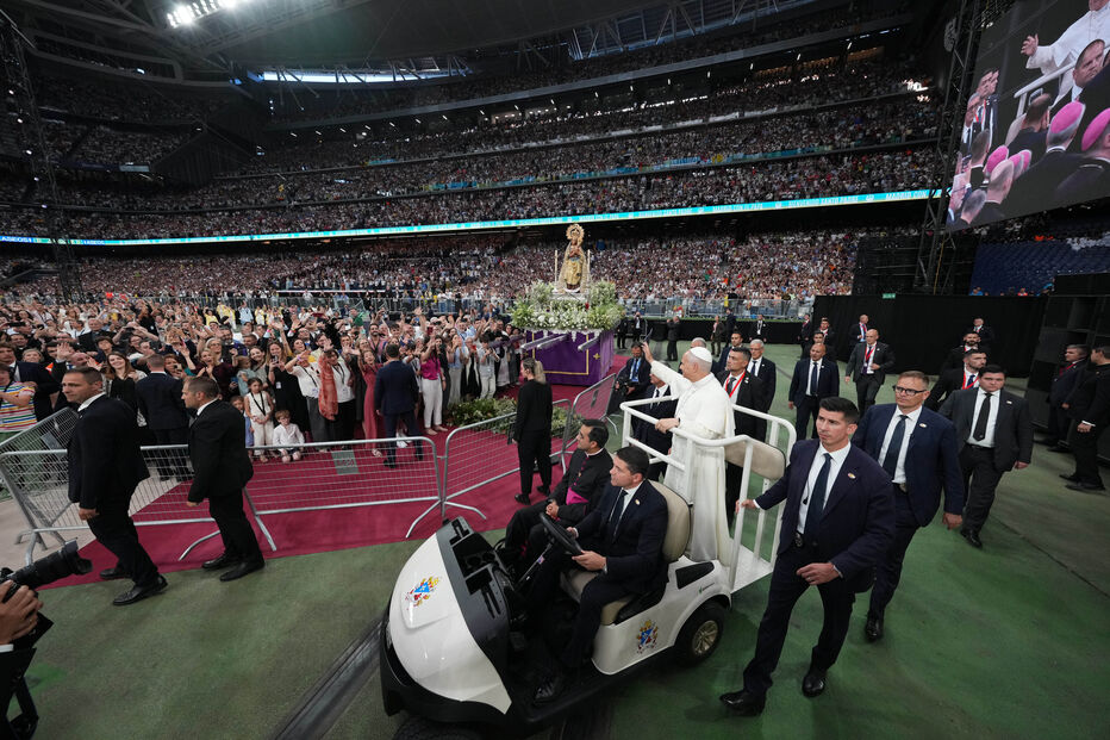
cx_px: 555
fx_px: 370
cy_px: 370
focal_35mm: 12
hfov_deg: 112.6
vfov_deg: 90.0
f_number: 5.6
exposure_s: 1/1000
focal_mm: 12
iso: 2500
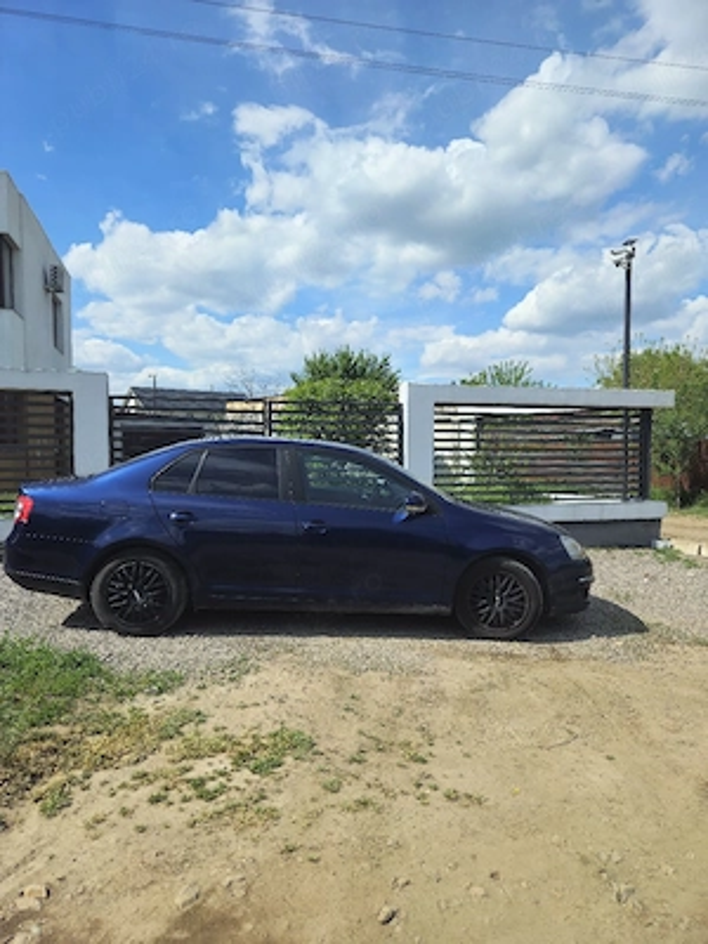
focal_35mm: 23
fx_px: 627
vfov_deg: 73.9
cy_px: 472
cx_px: 354
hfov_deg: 58.9
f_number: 1.8
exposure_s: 1/2500
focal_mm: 5.4
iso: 25
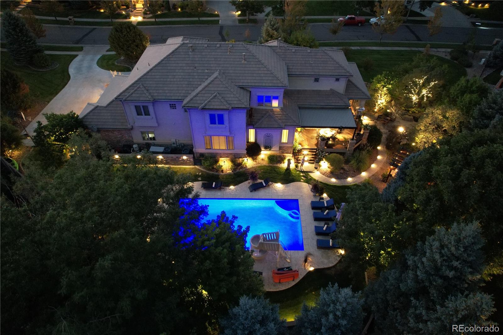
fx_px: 307
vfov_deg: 57.2
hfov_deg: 78.6
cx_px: 252
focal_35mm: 22
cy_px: 168
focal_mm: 8.38
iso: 2160
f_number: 2.8
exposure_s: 1/3
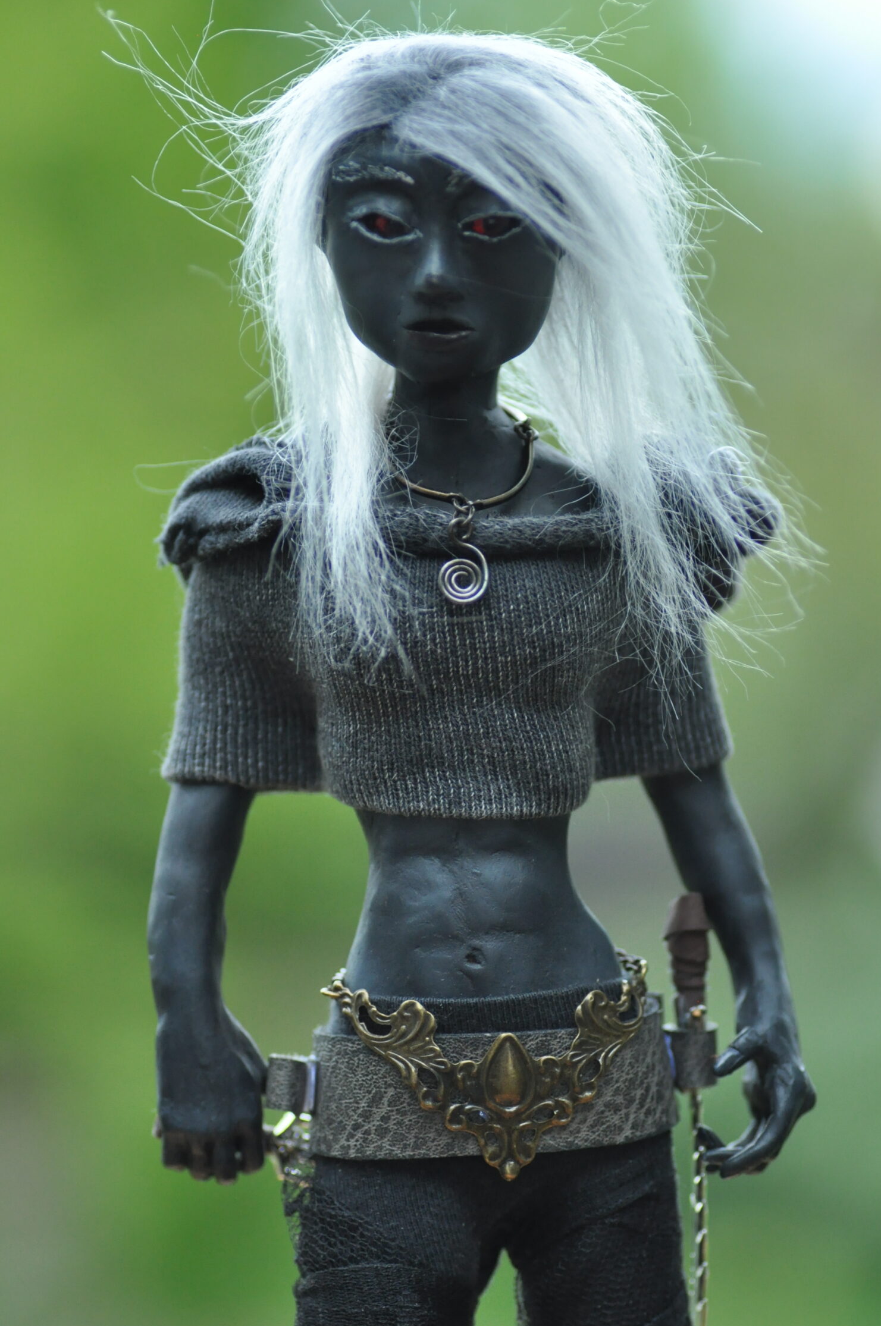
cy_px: 630
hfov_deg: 8.8
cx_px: 477
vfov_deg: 13.3
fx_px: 5704
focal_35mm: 155
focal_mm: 90
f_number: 3.5
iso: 800
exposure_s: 1/500
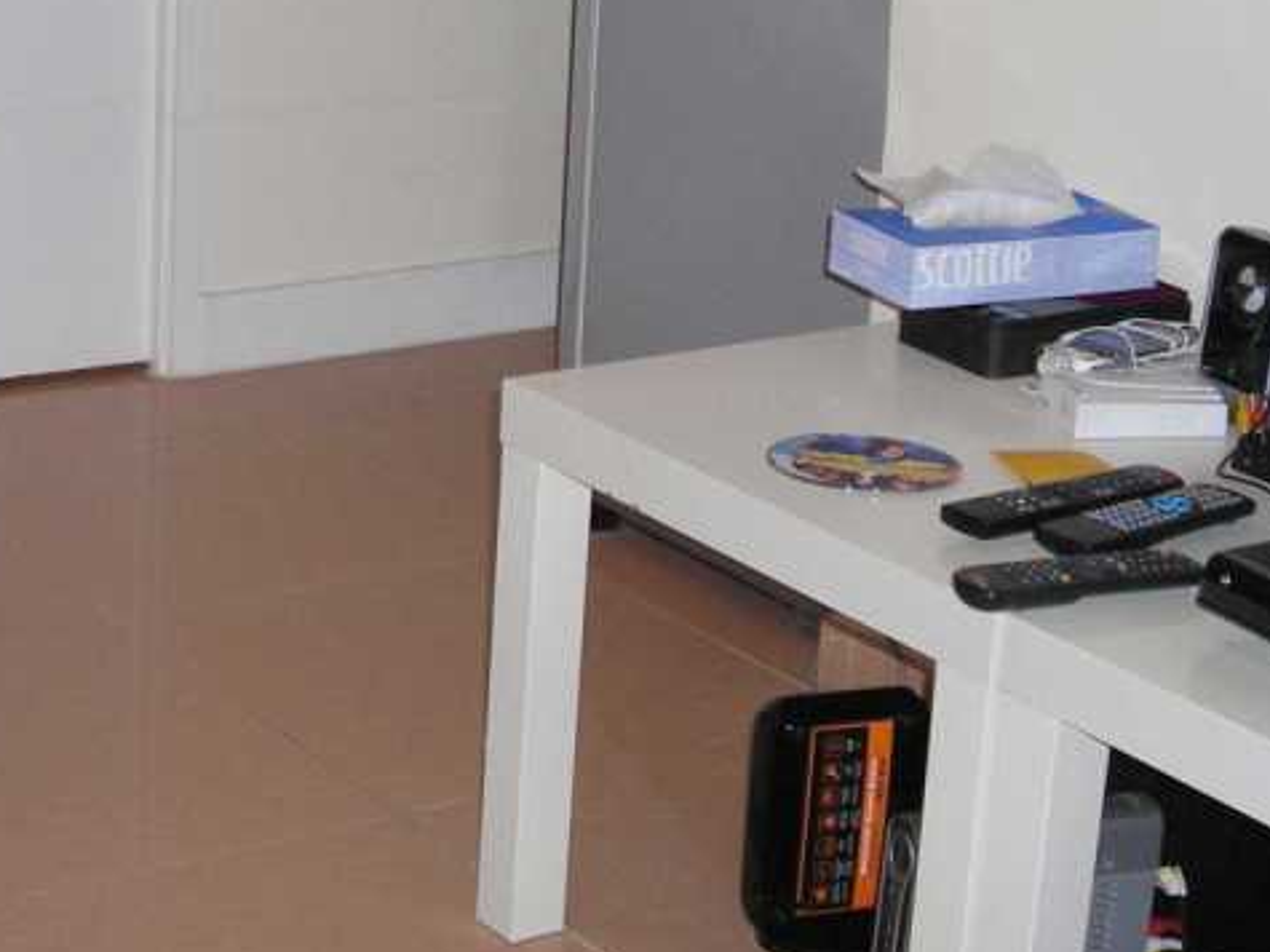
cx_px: 262
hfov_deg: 23.5
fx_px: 3008
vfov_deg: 17.7
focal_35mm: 82
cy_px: 112
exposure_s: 1/60
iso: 84
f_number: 3.2
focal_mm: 6.3
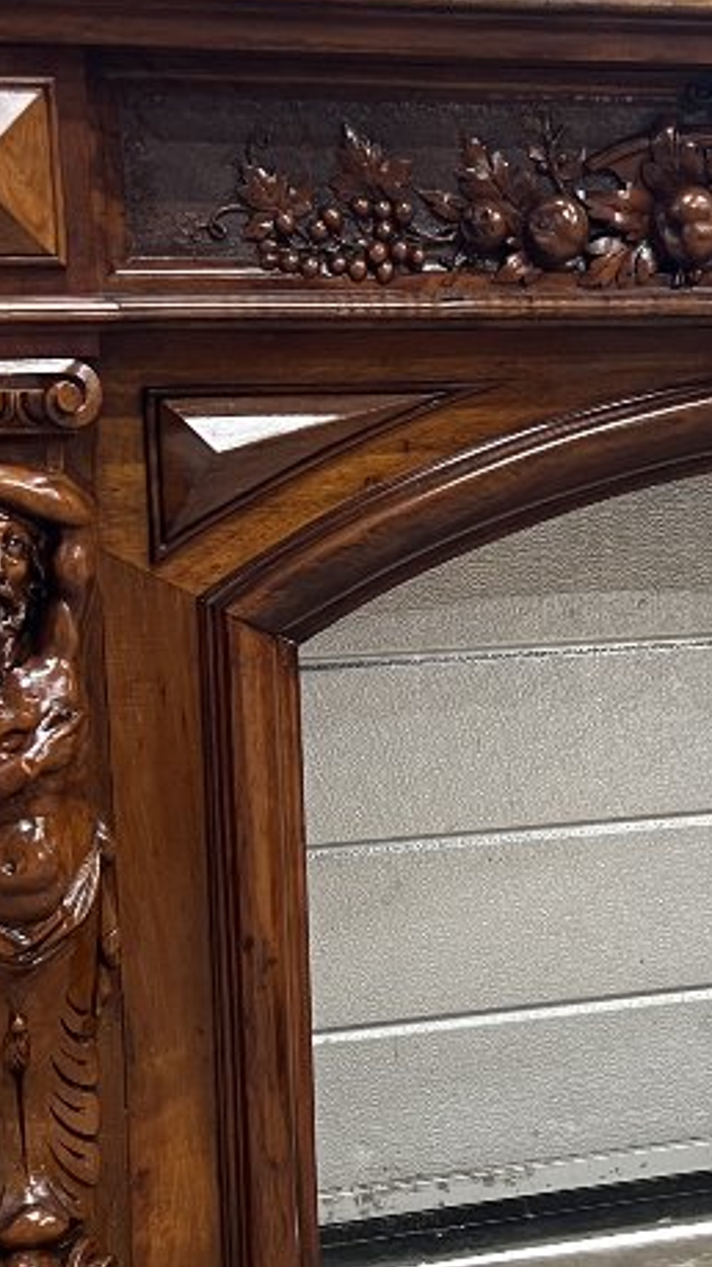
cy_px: 698
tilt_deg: -11.4
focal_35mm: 74
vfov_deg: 28.6
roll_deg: +0.4
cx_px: 682
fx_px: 2485
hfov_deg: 16.0
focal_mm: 5.7
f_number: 1.5
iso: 125
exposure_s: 1/50
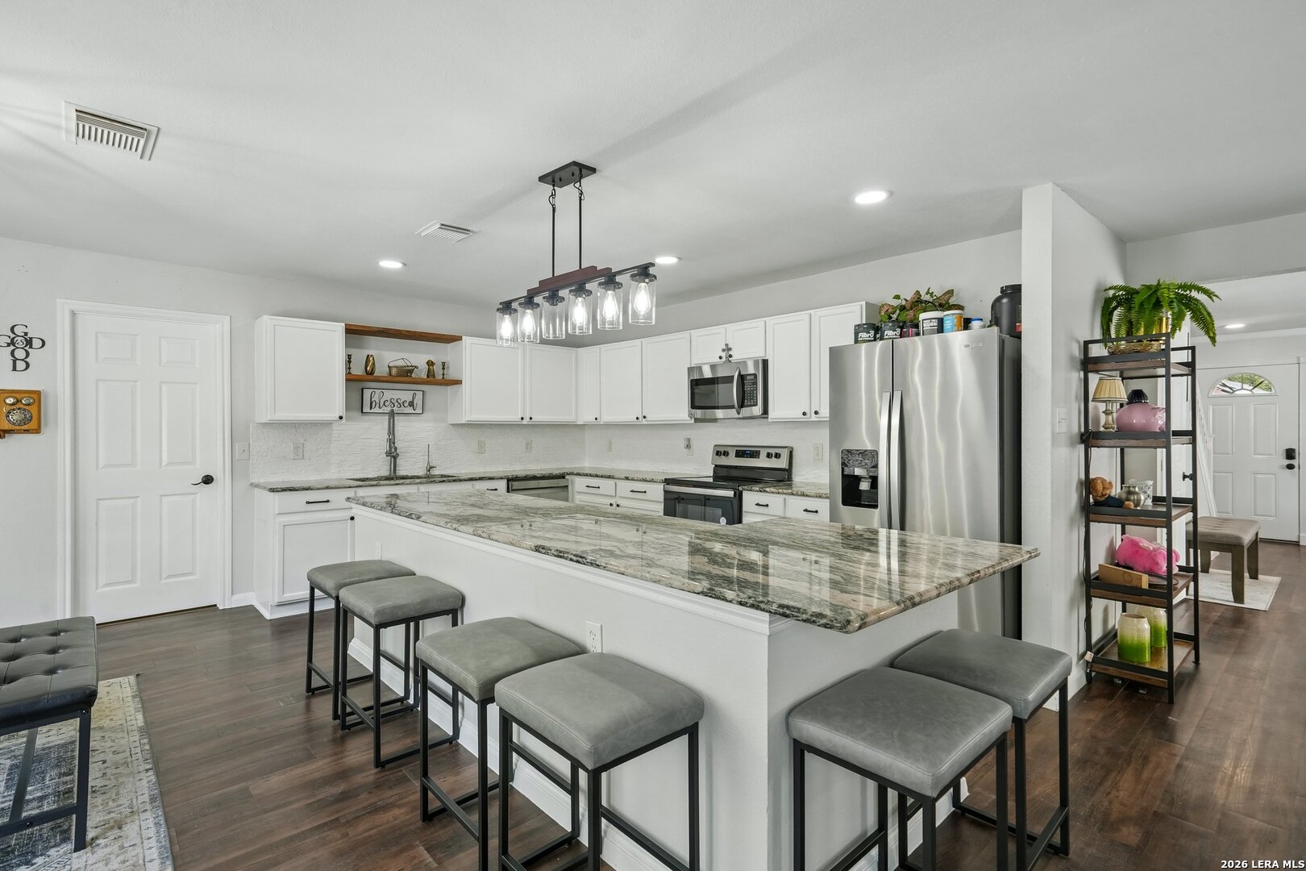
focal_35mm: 16
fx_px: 580
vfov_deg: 73.7
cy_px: 436
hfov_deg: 96.7
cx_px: 653
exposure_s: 1/40
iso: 500
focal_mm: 16
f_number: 8
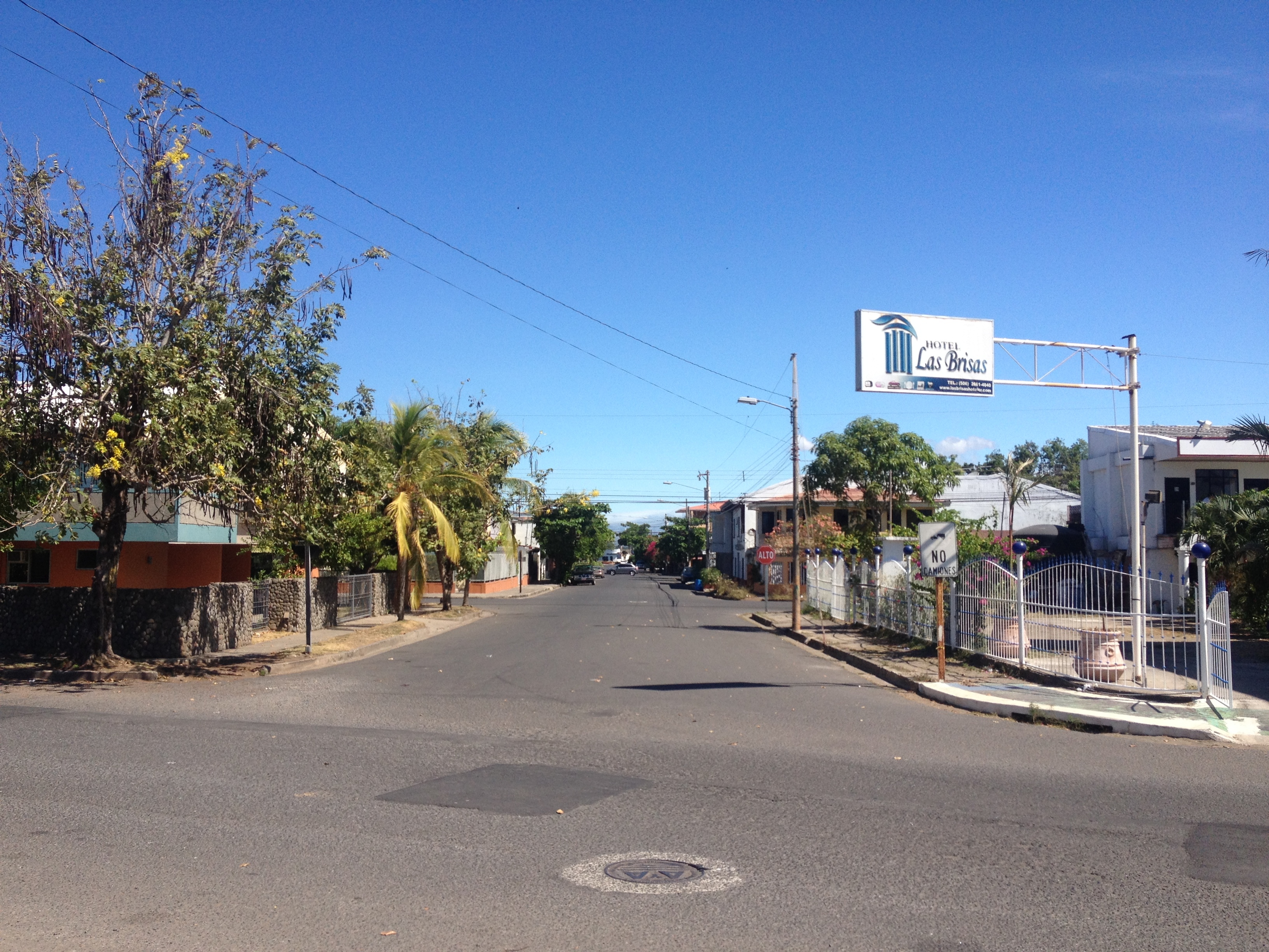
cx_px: 634
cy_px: 476
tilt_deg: +0.3
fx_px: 1283
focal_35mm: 35
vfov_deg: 40.7
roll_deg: -0.3
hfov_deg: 52.6
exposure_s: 1/1905
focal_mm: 4.28
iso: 50
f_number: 2.4
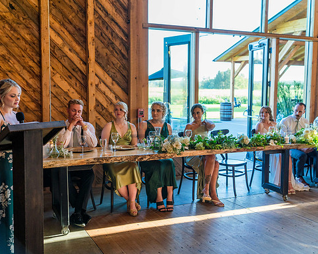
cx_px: 159
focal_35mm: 41
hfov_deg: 44.8
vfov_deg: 36.5
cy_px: 127
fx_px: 386
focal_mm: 36
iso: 1000
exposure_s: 1/400
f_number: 2.8
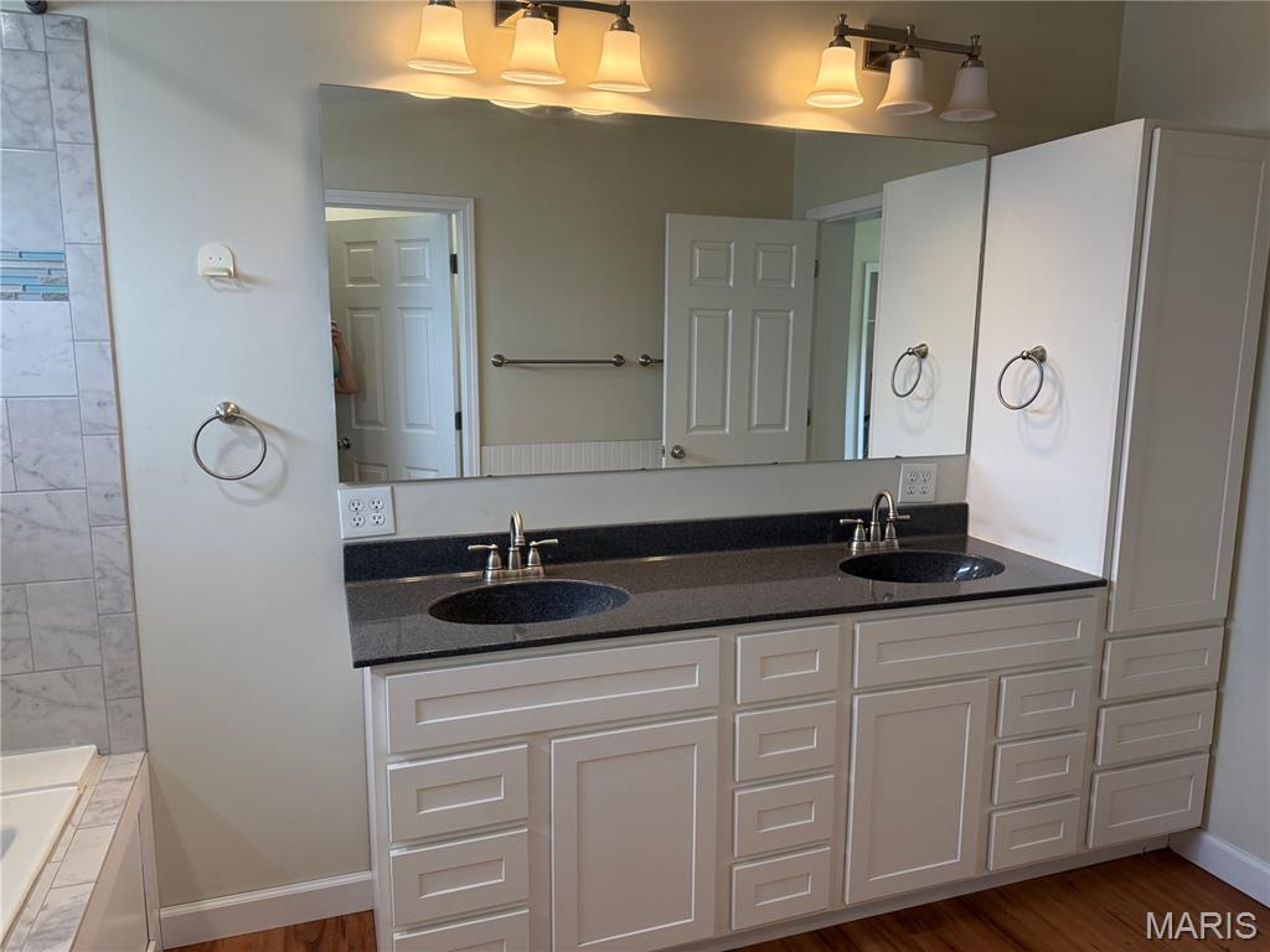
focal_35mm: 24
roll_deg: -0.4
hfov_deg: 71.6
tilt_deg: -8.7
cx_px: 635
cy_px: 476
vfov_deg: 56.8
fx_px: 881
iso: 200
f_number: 1.78
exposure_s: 1/228
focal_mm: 6.76
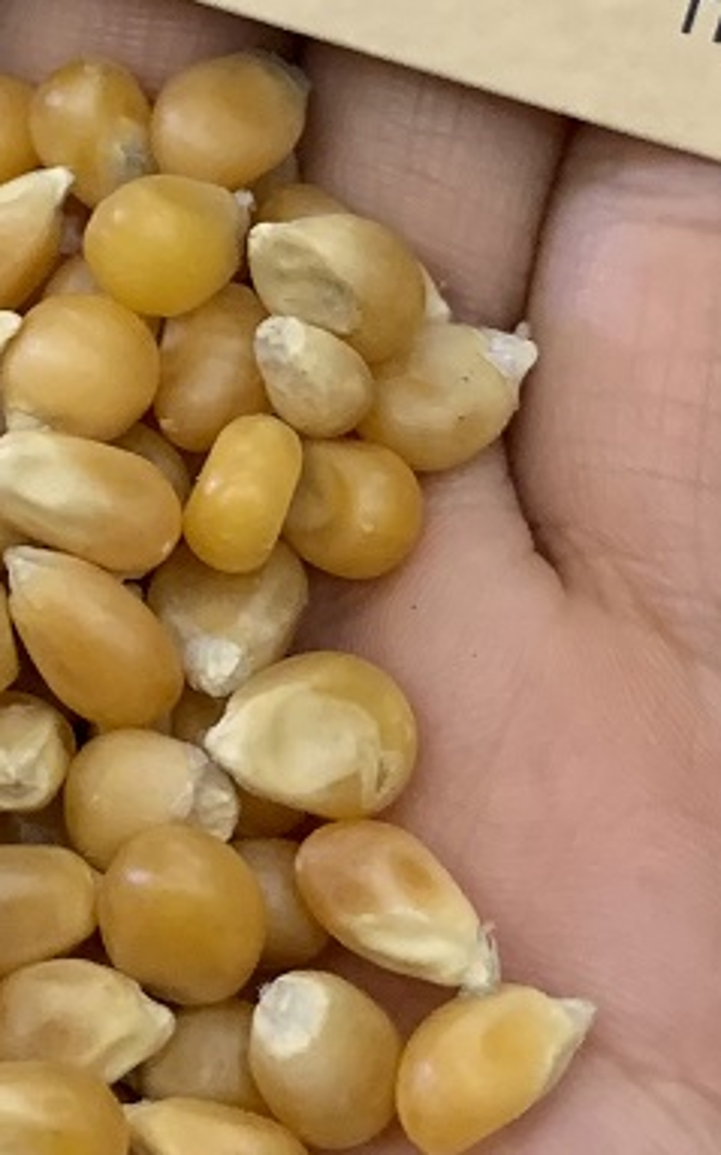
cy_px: 87
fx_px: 3399
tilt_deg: -33.0
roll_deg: +18.7
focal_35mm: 108
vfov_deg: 18.9
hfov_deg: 11.9
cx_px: -47
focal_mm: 4.25
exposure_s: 1/50
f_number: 1.8
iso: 250
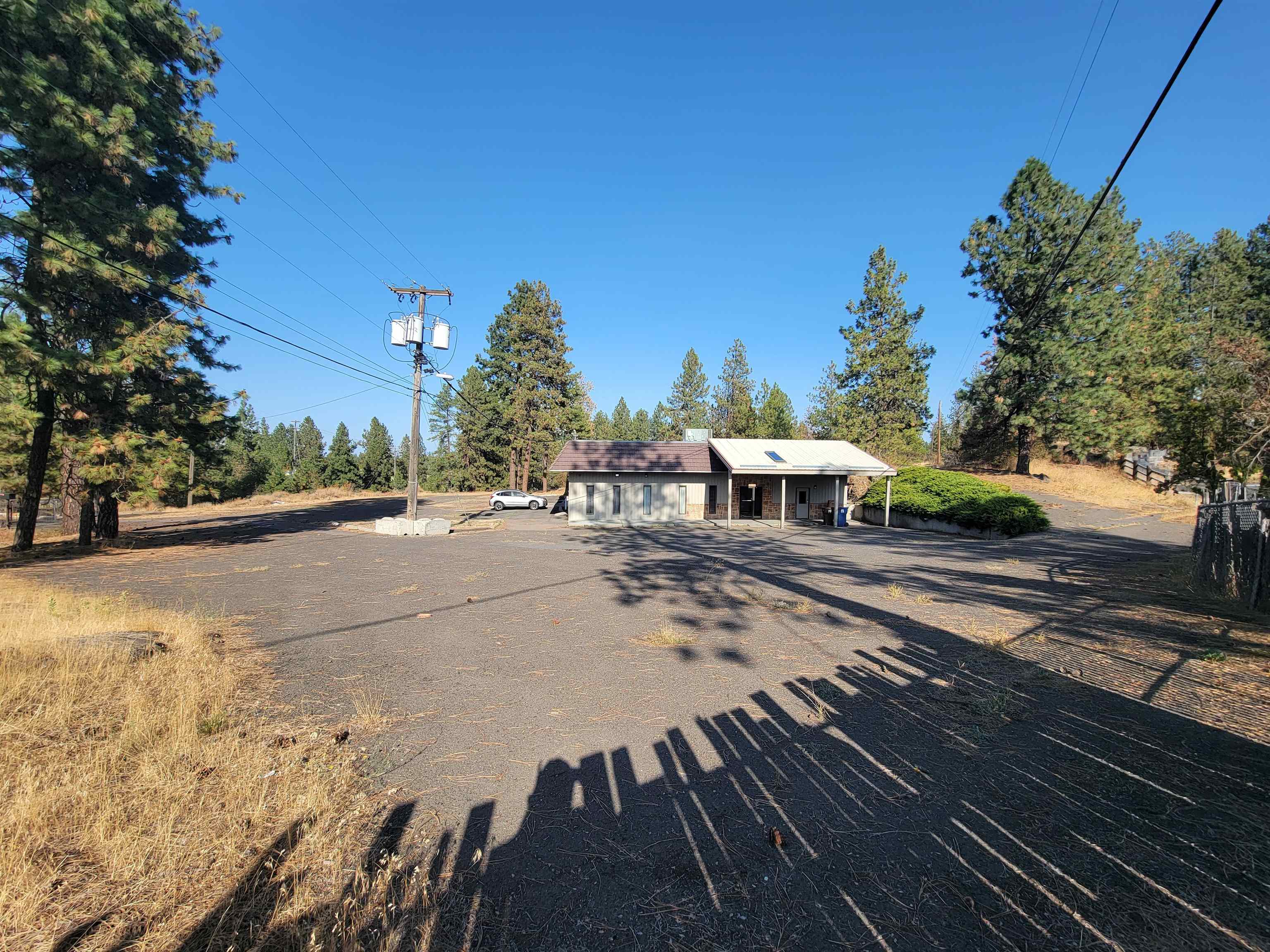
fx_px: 477
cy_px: 476
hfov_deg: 106.2
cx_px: 635
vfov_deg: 89.9
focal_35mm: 13
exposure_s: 1/1030
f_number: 2.2
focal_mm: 2.2
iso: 50
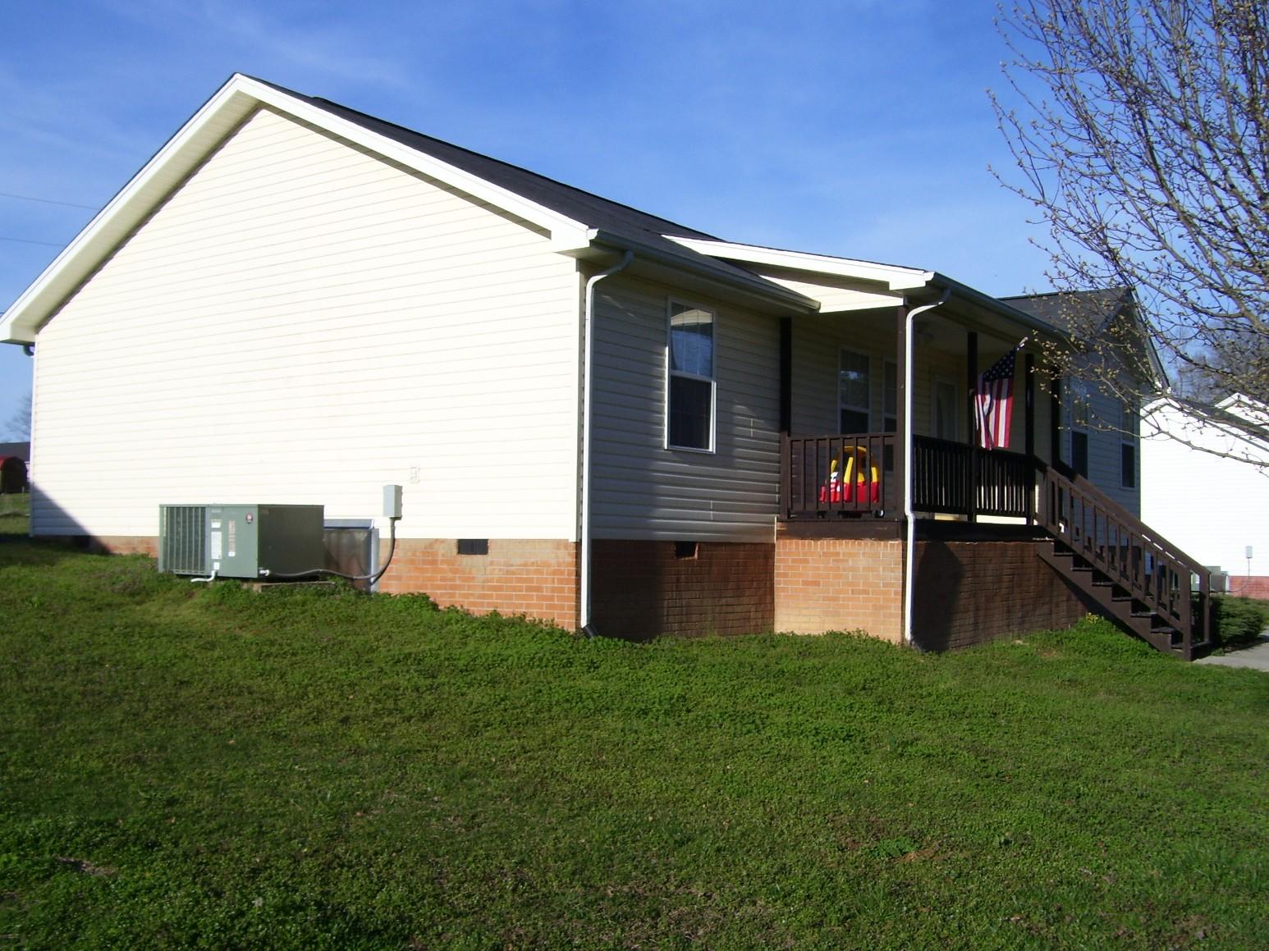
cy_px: 476
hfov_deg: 50.1
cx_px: 634
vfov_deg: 38.7
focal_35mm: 37
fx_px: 1356
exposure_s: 1/750
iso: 80
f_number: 4.8
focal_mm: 6
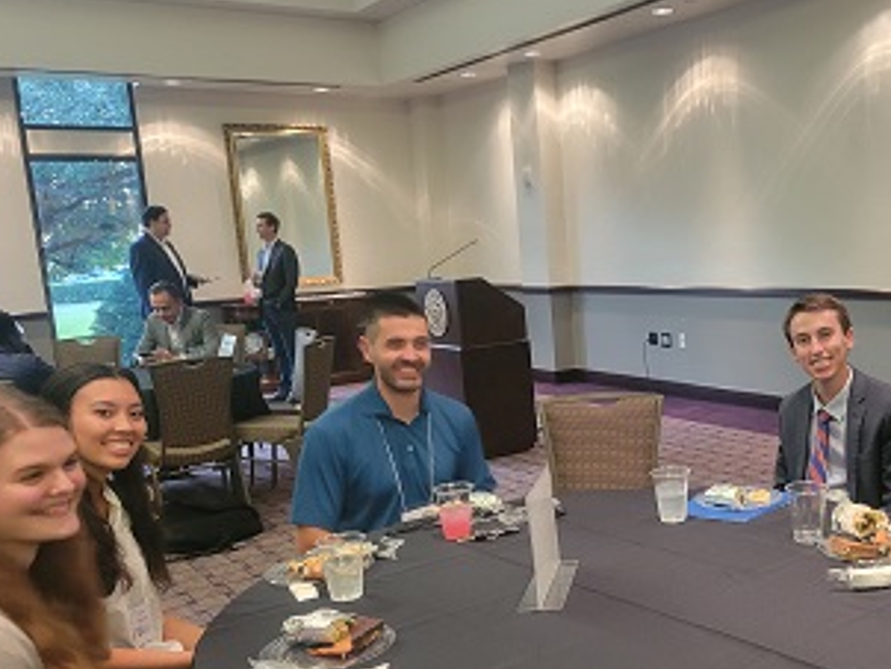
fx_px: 1030
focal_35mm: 40
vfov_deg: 35.8
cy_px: 426
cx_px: 642
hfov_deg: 45.5
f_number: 1.8
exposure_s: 1/40
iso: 500
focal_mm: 5.4
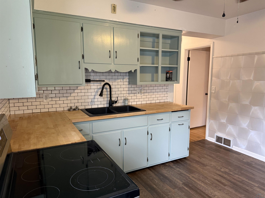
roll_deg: -0.7
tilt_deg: -7.1
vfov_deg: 56.8
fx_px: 184
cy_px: 99
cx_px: 132
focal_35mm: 24
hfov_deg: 71.6
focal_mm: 6.76
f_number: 1.78
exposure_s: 1/60
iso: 400
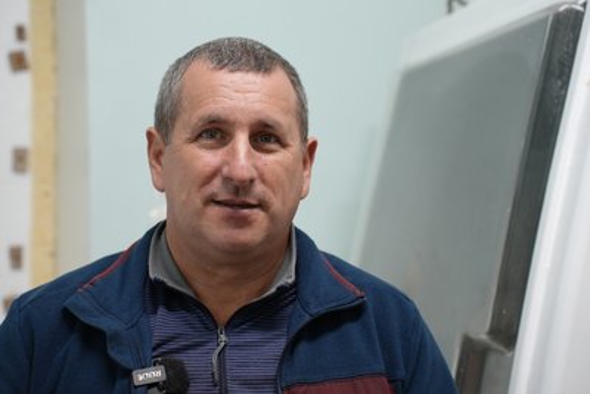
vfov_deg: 18.2
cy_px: 197
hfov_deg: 27.0
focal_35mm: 75
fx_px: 1230
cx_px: 295
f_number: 4
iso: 1600
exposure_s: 1/160
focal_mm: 75
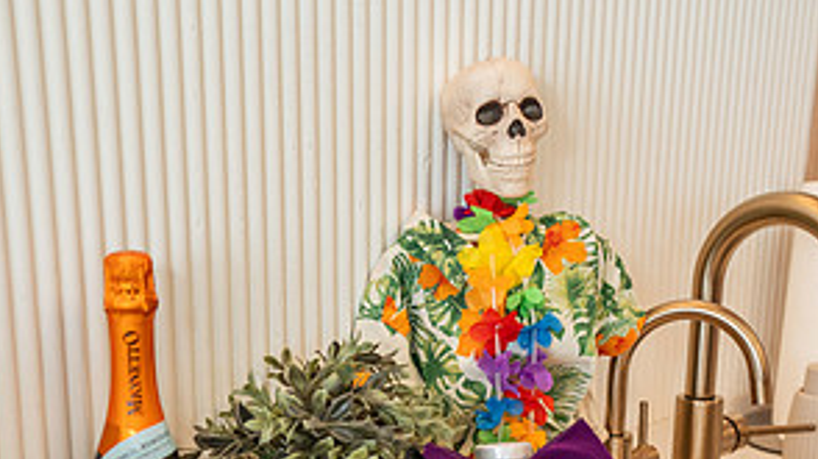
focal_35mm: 69
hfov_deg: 30.6
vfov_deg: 16.8
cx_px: 403
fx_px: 1496
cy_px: 531
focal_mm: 43
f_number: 4
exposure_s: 1/160
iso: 1250
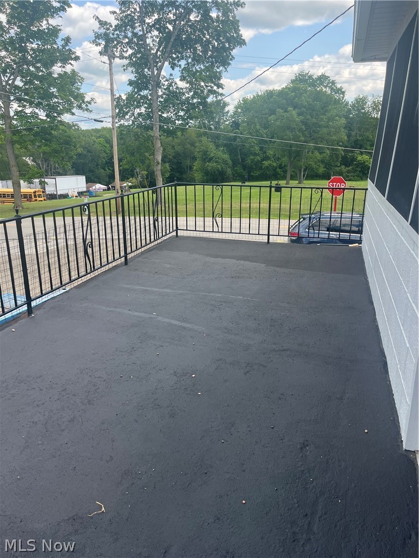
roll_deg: +1.8
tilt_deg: -15.5
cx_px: 210
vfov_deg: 67.3
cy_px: 279
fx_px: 420
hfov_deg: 53.1
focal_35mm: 26
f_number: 1.6
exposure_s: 1/906
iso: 50
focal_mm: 5.1
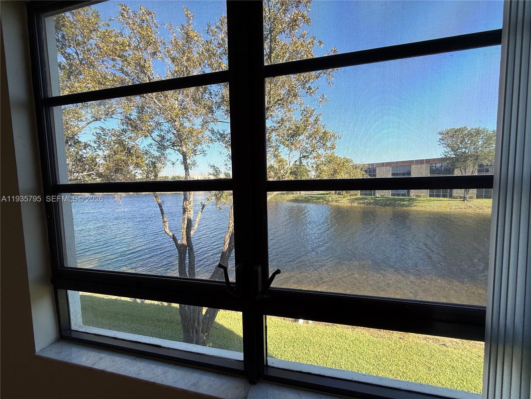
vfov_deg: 85.7
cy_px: 200
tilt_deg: -2.8
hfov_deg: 102.1
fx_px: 215
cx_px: 266
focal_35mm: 14
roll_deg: +1.4
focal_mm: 2.22
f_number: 2.2
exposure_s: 1/285
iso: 50
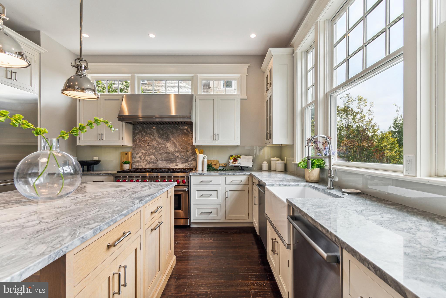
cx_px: 223
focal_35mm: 15
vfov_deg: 77.3
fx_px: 186
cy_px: 149
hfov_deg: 100.4
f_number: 10
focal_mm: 10
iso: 200
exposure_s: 1/8
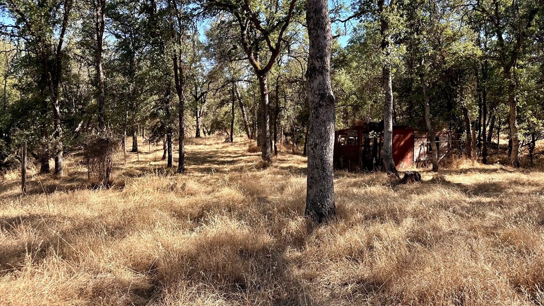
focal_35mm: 27
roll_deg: -0.5
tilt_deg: -2.6
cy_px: 125
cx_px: 273
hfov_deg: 69.9
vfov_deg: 42.7
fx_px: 389
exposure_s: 1/943
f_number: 1.78
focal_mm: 6.86
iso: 80
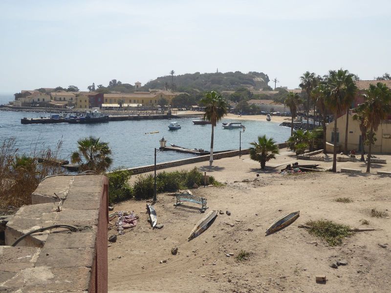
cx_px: 196
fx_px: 474
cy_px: 146
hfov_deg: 44.8
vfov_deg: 34.3
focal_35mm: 42
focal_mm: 7.2
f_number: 3.8
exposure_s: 1/1000
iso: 80
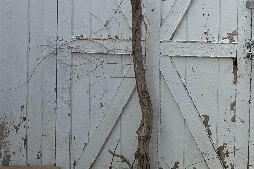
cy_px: 2
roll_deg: -2.2
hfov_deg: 22.8
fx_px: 529
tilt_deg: -1.7
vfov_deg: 17.8
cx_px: 362
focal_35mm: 75
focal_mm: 6.86
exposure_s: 1/3717
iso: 80
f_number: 1.78
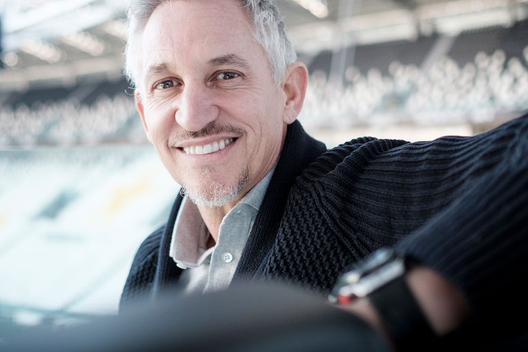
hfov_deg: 41.7
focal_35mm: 47
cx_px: 215
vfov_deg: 28.6
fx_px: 689
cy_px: 139
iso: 320
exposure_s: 1/1000
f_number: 1.4
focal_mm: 23
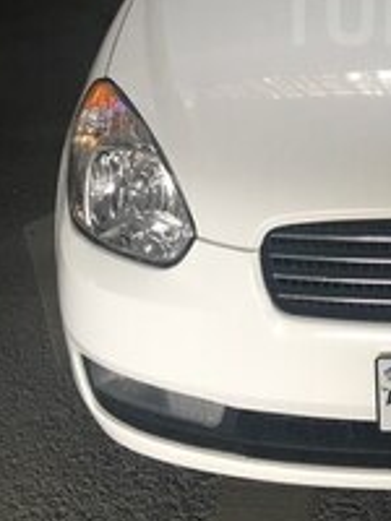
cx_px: 477
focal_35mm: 72
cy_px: 16
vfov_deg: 25.8
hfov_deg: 19.2
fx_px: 1084
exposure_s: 1/33
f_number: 2.2
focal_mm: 4.15
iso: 50
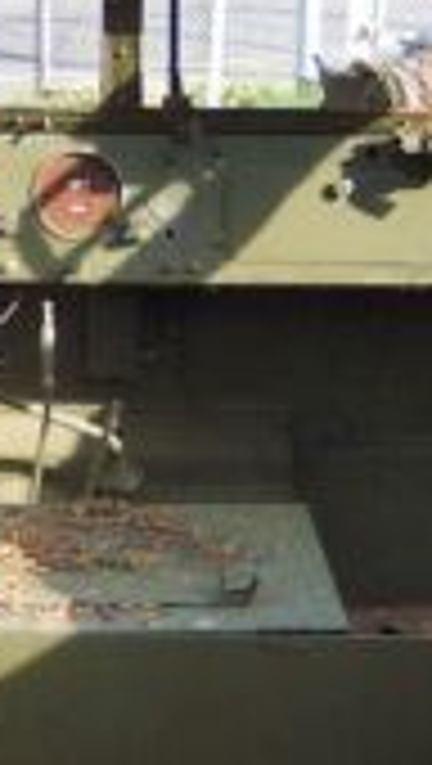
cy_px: 218
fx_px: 2376
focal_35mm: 117
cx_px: 50
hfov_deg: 10.3
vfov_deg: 18.2
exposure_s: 1/250
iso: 120
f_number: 2.8
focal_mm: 8
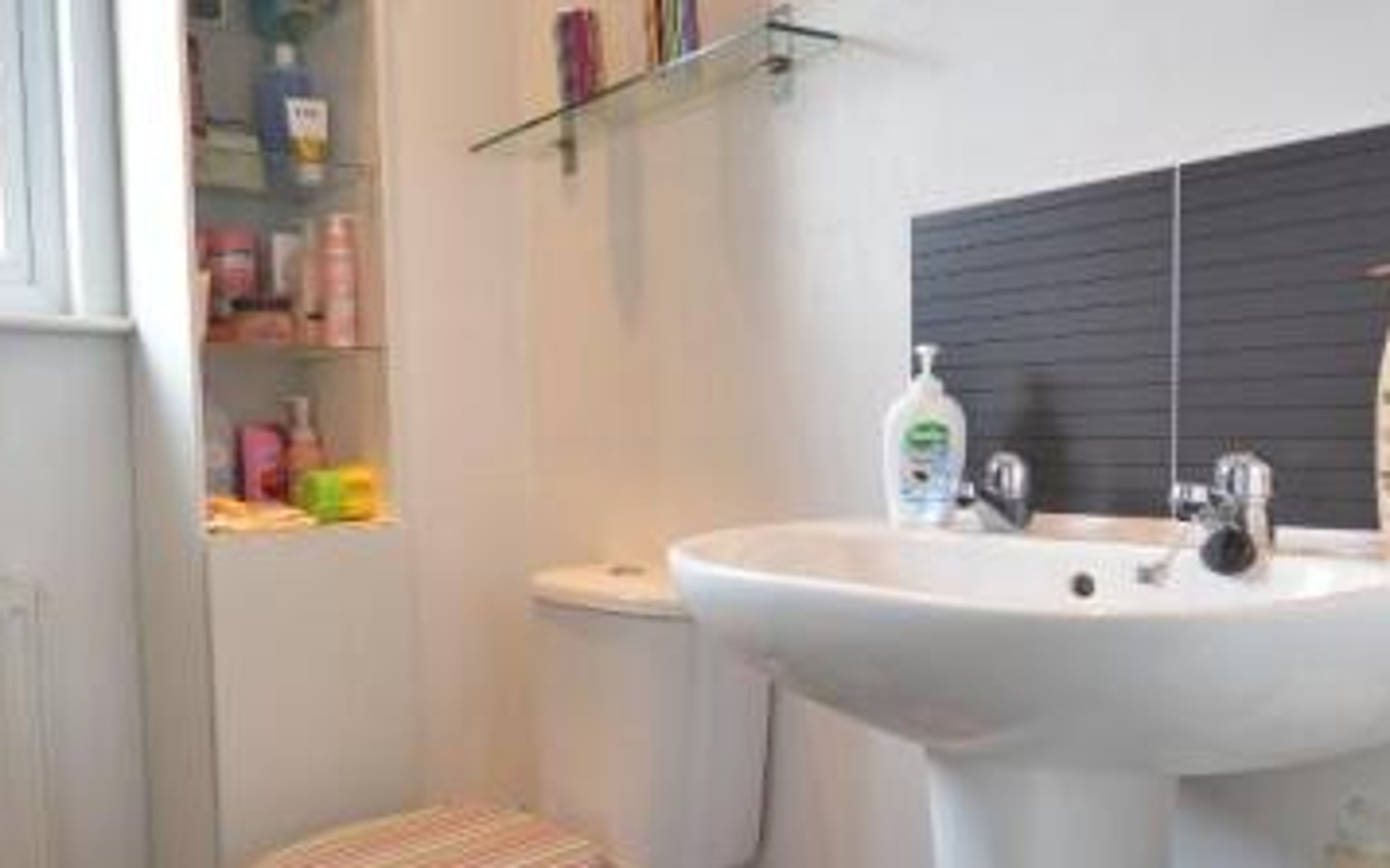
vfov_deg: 44.5
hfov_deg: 65.8
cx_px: 553
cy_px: 477
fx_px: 1061
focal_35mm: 28
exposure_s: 1/25
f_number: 4.5
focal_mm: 10
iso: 400
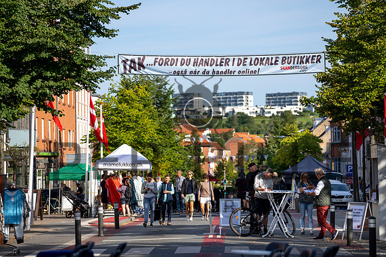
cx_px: 193
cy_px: 128
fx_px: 1823
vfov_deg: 8.1
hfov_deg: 12.1
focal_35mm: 170
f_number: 4
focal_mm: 170
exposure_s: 1/2000
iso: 200
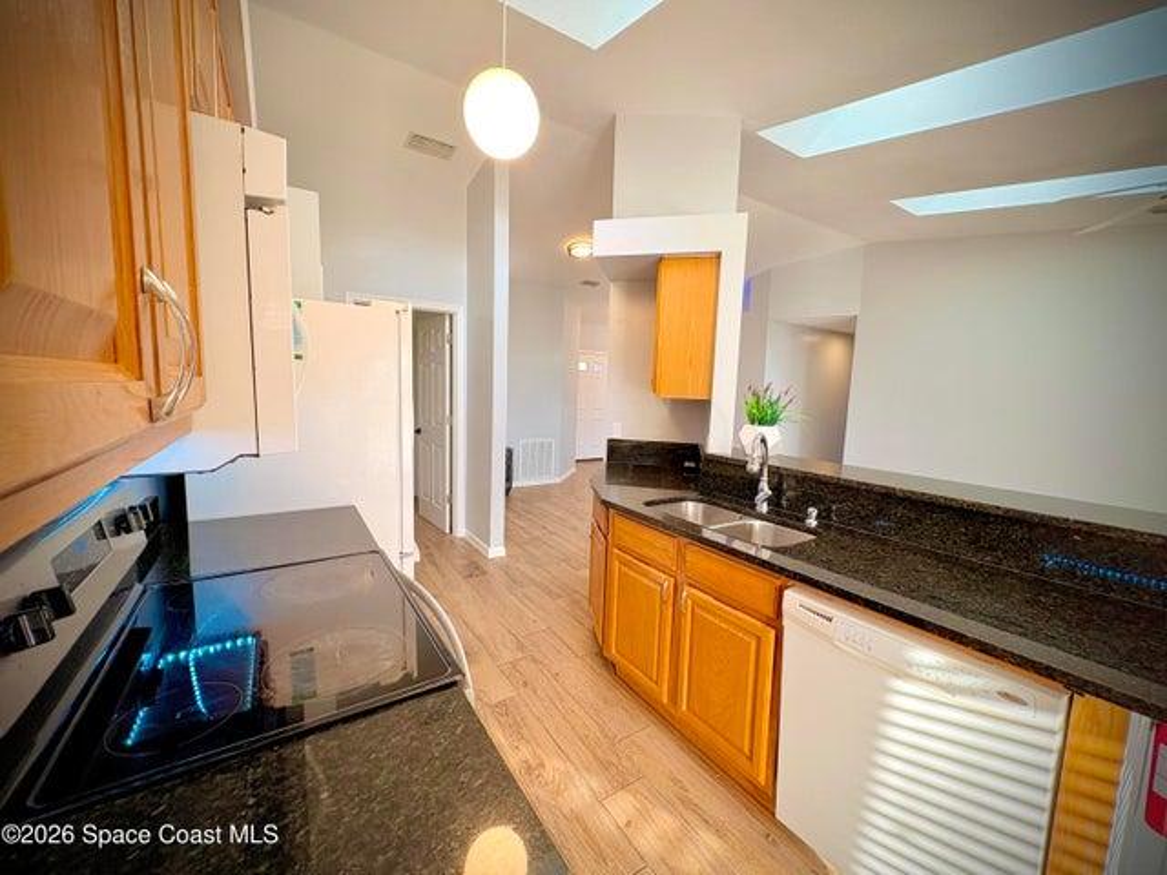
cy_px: 438
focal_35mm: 14
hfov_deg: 102.1
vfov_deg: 85.7
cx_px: 584
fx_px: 472
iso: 125
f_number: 2.2
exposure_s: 1/60
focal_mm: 2.22
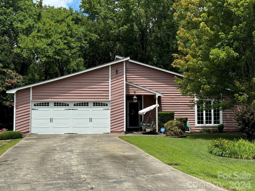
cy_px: 96
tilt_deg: +2.1
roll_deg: -0.2
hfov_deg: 38.2
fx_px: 368
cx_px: 128
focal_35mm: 50
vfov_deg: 29.1
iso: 64
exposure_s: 1/4049
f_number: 1.78
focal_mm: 6.76
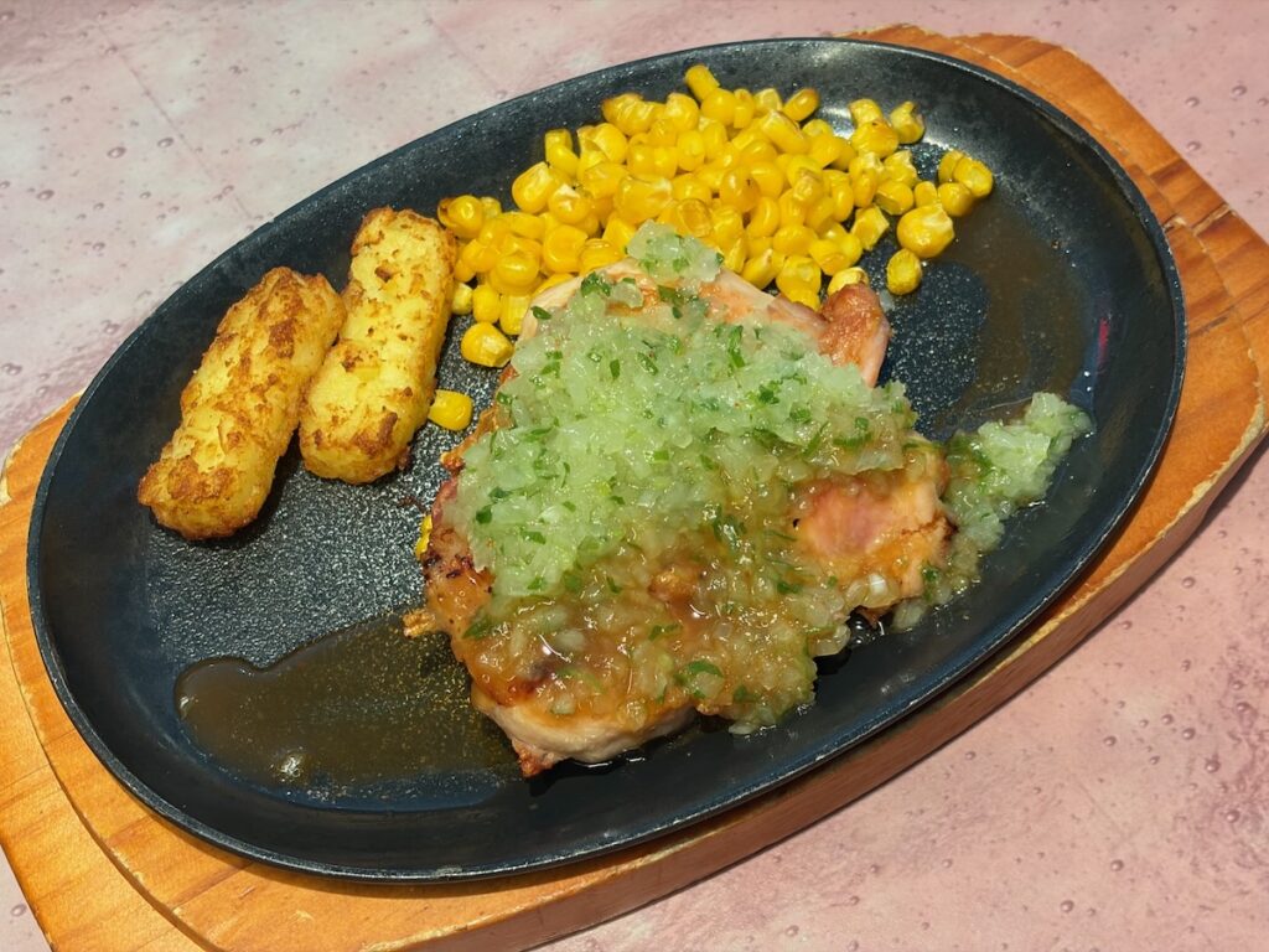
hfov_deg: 36.8
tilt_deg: -58.6
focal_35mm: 52
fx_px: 1906
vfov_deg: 28.0
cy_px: 476
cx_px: 634
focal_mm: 5.96
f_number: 1.6
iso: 125
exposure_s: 1/50
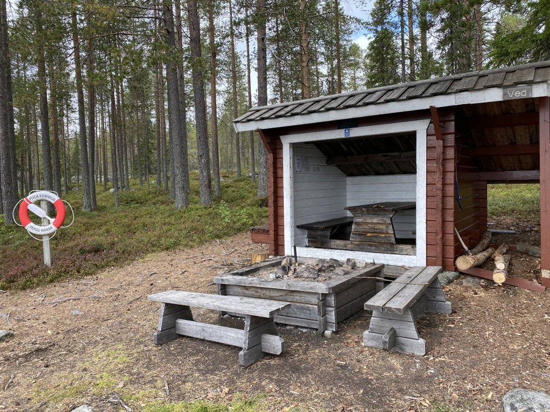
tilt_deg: -1.7
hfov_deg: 67.3
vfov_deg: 53.1
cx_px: 275
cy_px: 206
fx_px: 413
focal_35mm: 26
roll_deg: +1.8
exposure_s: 1/291
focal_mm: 4.25
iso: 32
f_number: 1.8
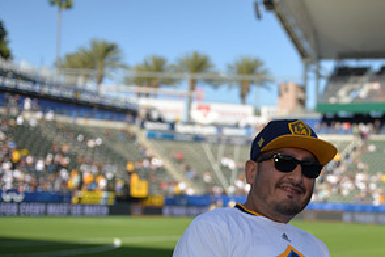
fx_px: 738
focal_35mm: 69
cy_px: 247
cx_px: 352
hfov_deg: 28.1
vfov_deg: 19.3
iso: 200
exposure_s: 1/4000
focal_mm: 35
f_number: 2.8
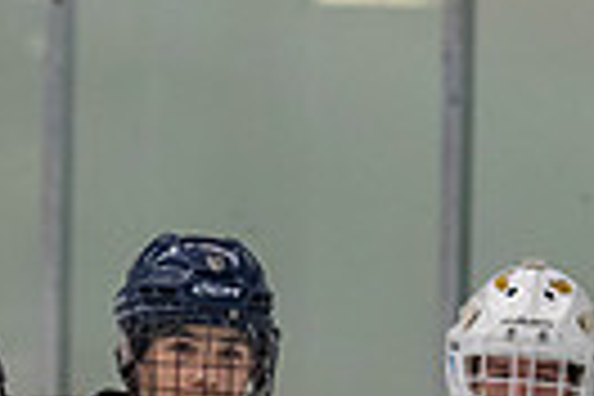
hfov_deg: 3.3
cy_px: 844
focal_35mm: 618
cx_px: -213
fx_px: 10196
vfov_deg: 2.2
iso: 2000
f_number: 3.2
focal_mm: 105
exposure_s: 1/640
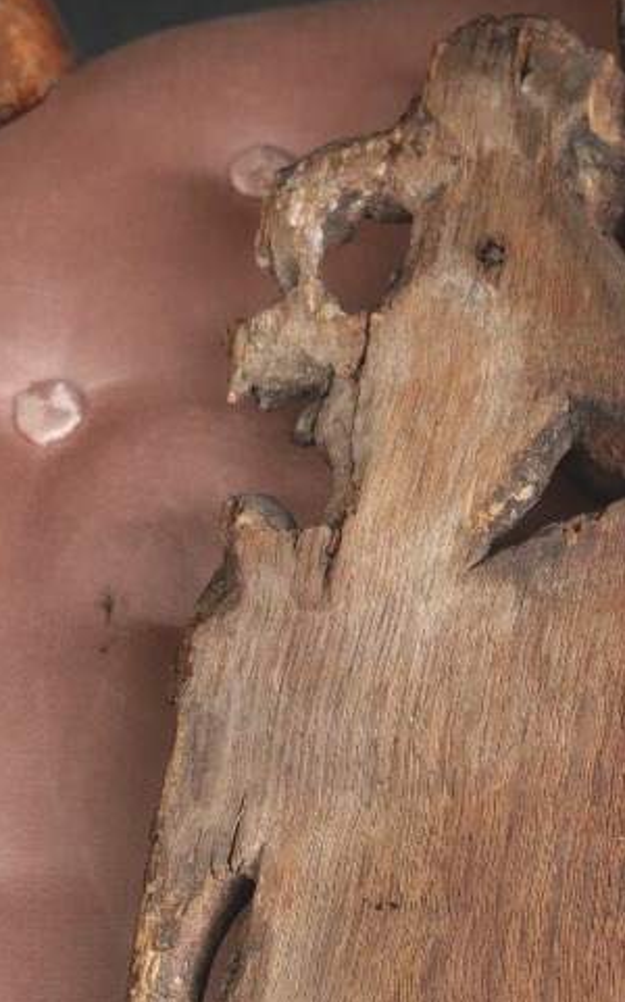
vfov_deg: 22.9
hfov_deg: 14.0
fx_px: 2456
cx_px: 765
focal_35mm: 90
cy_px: 729
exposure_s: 1/160
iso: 200
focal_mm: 17
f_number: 4.5
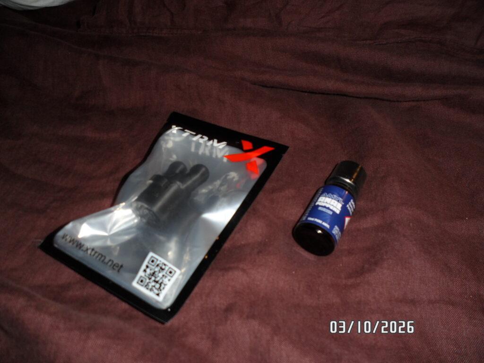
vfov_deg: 53.1
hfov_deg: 67.3
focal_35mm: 26
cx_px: 242
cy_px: 182
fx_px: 364
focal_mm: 4.9
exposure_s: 1/30
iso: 100
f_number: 3.3
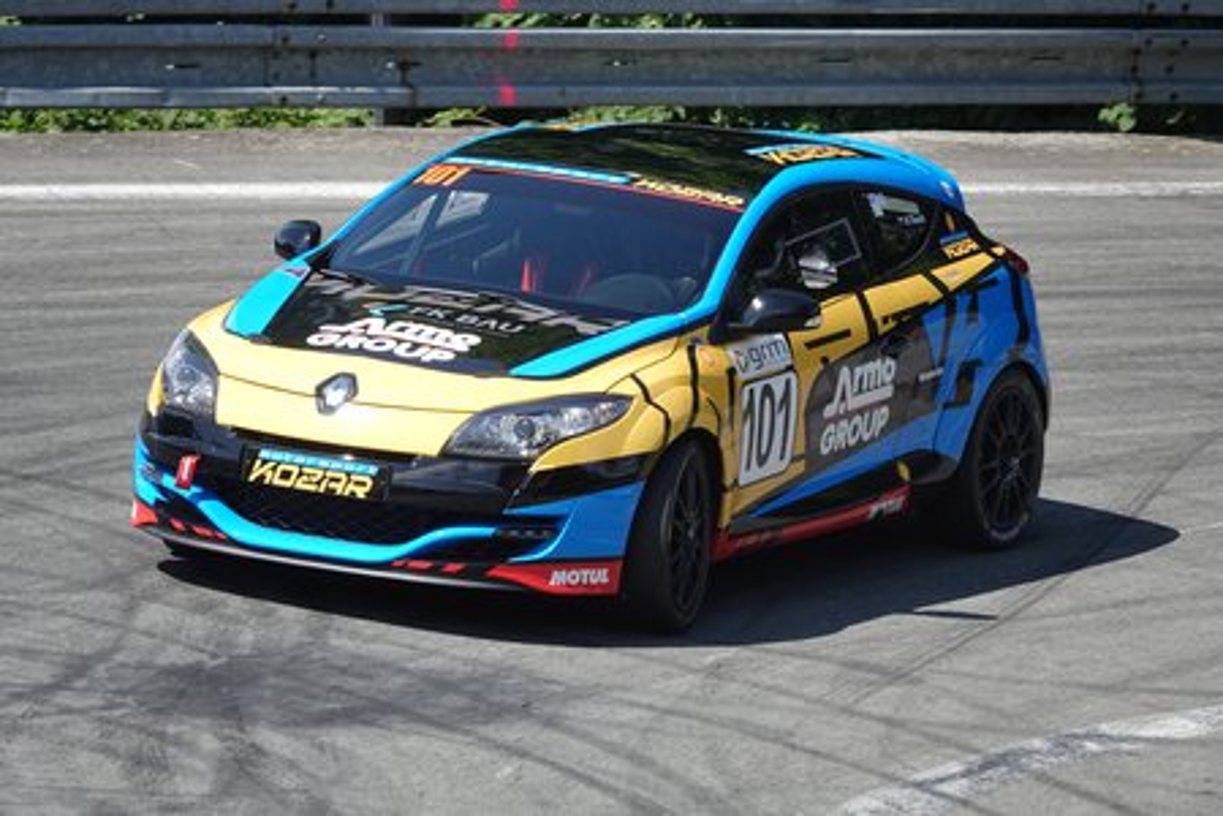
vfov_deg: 4.3
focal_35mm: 320
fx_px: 10870
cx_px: 612
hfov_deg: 6.4
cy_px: 408
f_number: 4
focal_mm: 117.29
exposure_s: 1/800
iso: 125
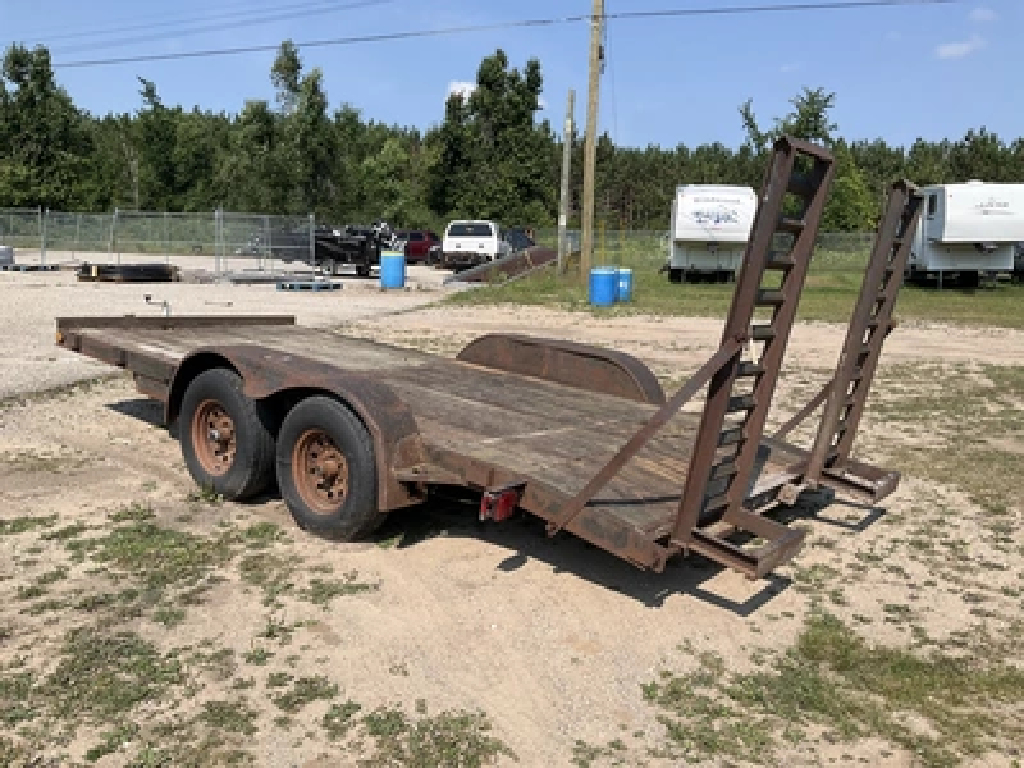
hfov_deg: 61.7
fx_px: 858
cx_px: 512
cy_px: 384
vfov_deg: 48.2
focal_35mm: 29
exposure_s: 1/2058
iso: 25
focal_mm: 3
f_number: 1.8
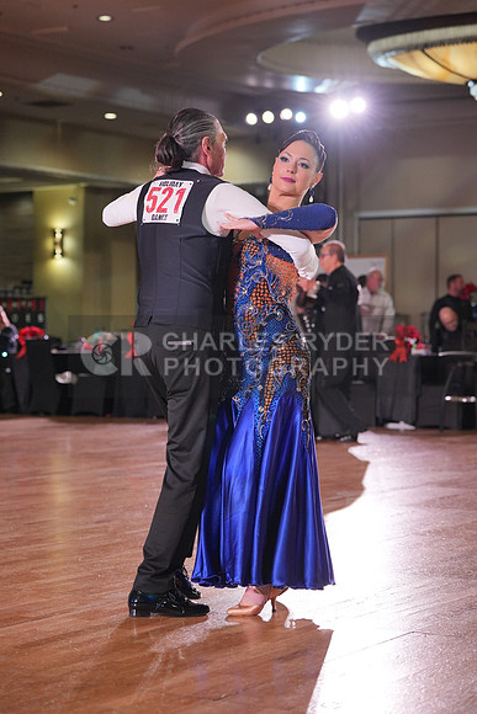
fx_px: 1569
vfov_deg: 25.7
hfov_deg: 17.3
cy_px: 357
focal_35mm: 79
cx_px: 238
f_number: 4
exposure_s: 1/500
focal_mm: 79
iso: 2000
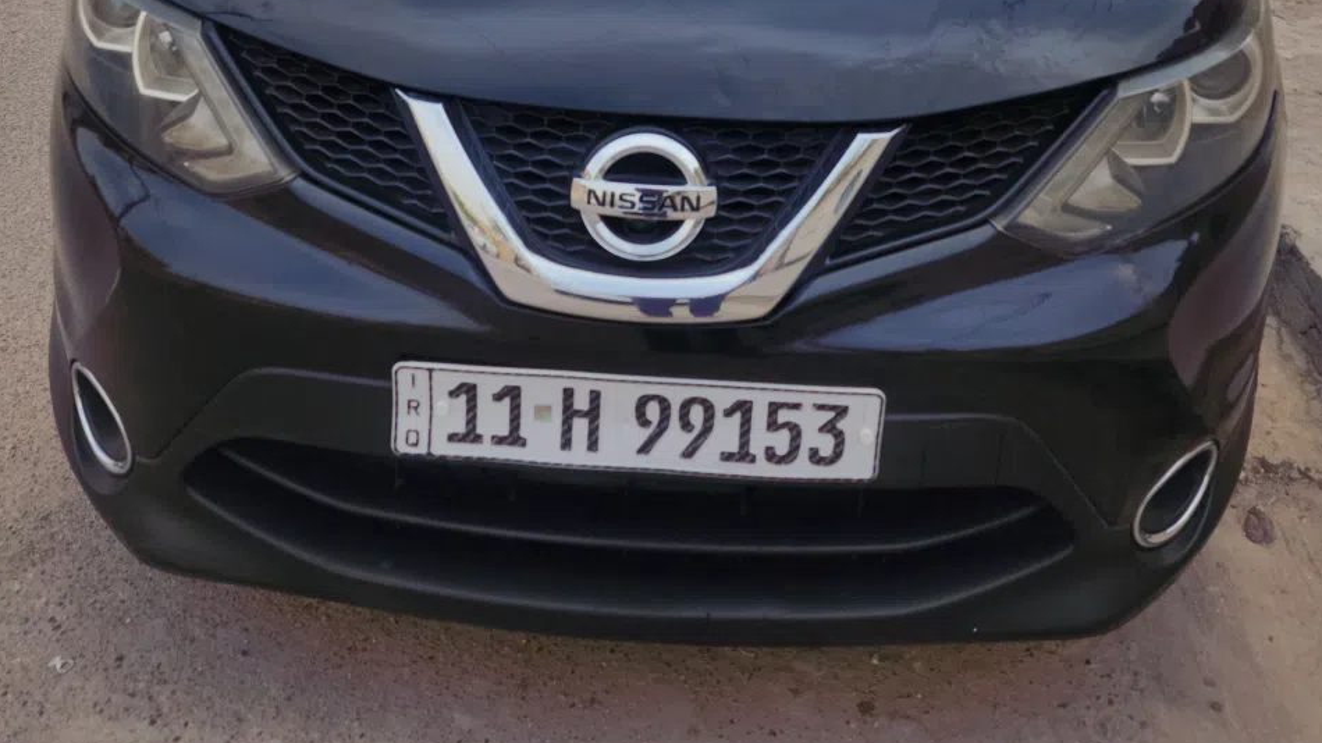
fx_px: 1262
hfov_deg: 55.3
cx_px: 685
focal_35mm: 36
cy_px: -91
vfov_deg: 29.3
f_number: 1.8
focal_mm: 6.4
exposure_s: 1/539
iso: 12
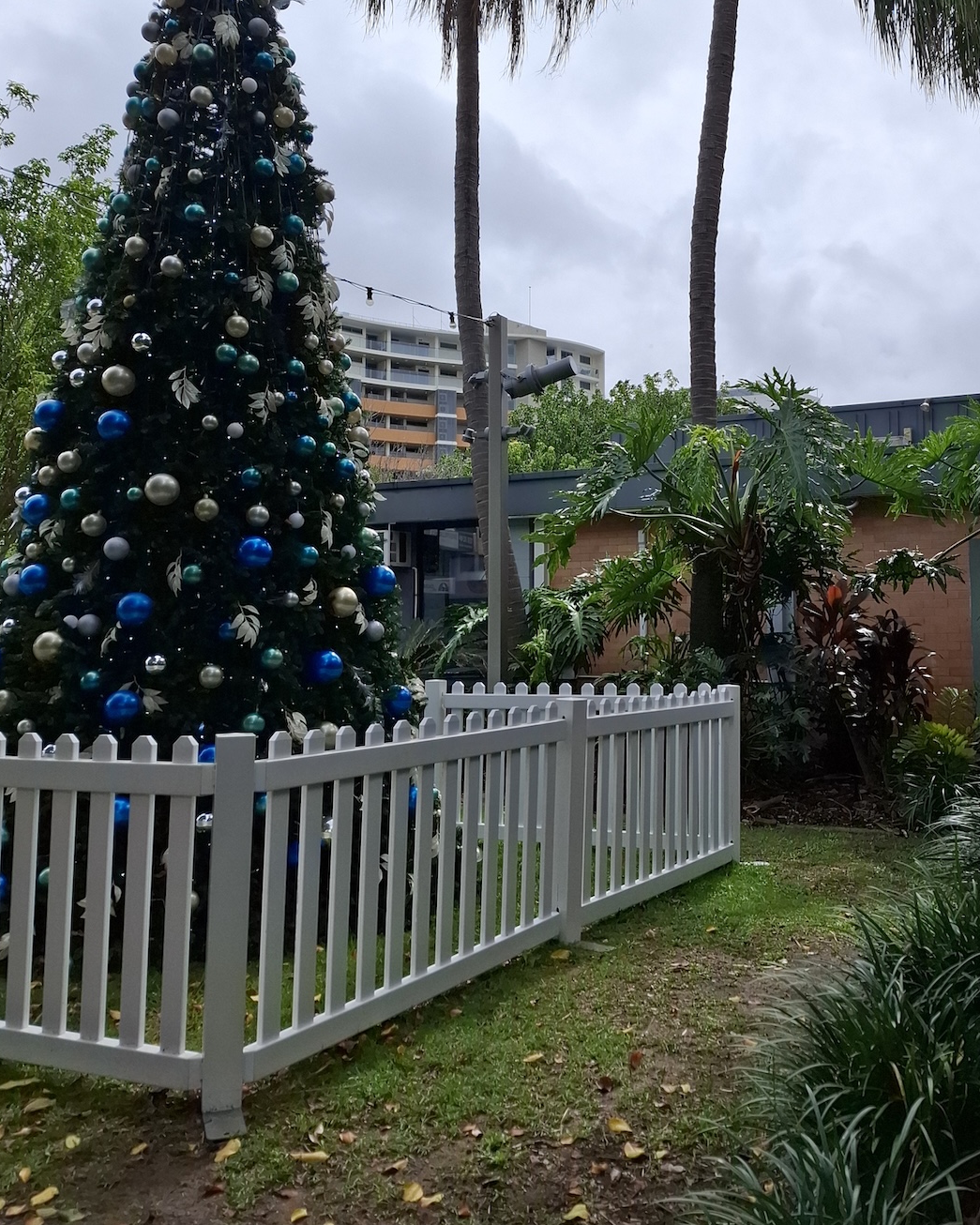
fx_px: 1196
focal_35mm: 33
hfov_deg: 44.0
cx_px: 636
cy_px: 479
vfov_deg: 53.8
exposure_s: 1/3311
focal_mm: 5.54
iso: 50
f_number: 1.8
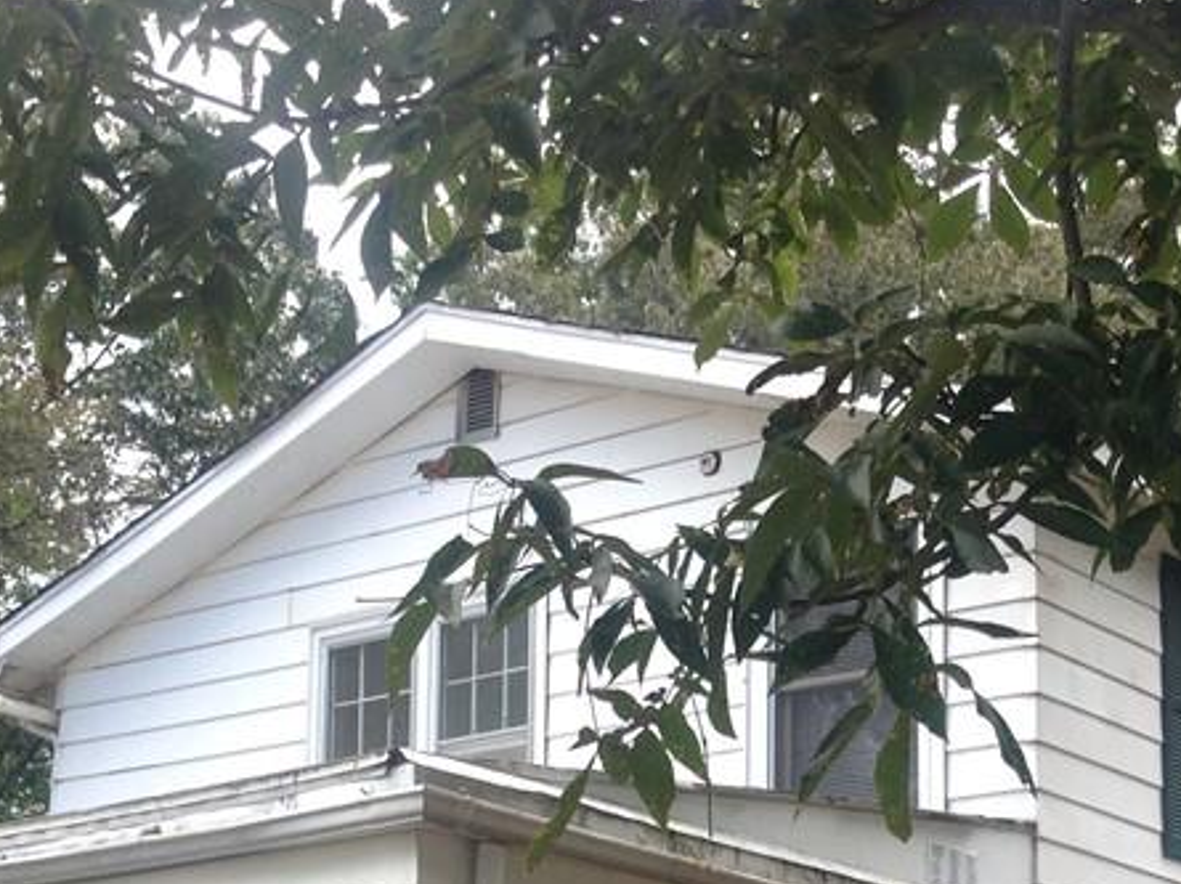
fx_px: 2591
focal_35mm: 76
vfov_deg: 18.7
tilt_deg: +9.2
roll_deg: +2.3
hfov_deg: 25.5
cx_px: 831
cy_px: 942
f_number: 2.4
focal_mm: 4.12
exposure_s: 1/229
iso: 50
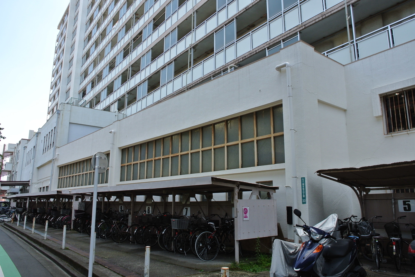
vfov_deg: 48.0
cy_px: 138
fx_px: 312
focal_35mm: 27
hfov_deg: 67.3
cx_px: 208
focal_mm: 10
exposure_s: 1/320
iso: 100
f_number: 4
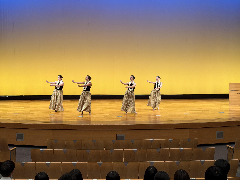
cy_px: 90
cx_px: 120
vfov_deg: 30.3
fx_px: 333
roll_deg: +0.3
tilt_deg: -3.6
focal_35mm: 48
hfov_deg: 39.7
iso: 64
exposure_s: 1/60
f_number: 1.78
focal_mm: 6.76
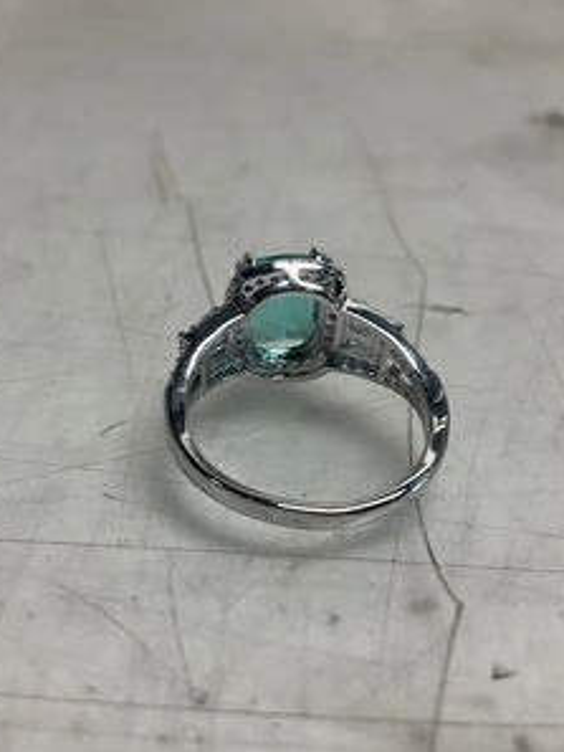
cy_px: 375
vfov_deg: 47.8
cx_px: 245
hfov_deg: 36.8
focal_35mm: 39
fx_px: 847
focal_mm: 3
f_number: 1.8
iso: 40
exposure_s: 1/120
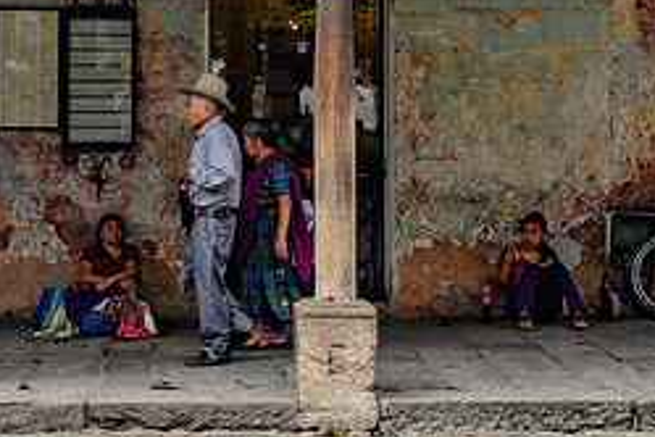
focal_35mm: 111
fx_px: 2019
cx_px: 80
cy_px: -34
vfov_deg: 12.2
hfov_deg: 18.2
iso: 64
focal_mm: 30
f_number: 5
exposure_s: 1/200
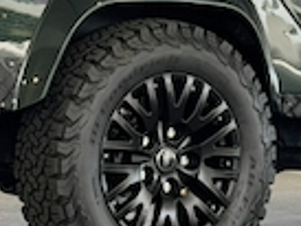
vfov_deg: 6.5
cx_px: 220
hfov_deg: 8.8
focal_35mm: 224
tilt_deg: +5.3
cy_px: -138
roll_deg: -0.3
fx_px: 1949
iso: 64
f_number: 1.78
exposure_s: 1/174
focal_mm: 6.76
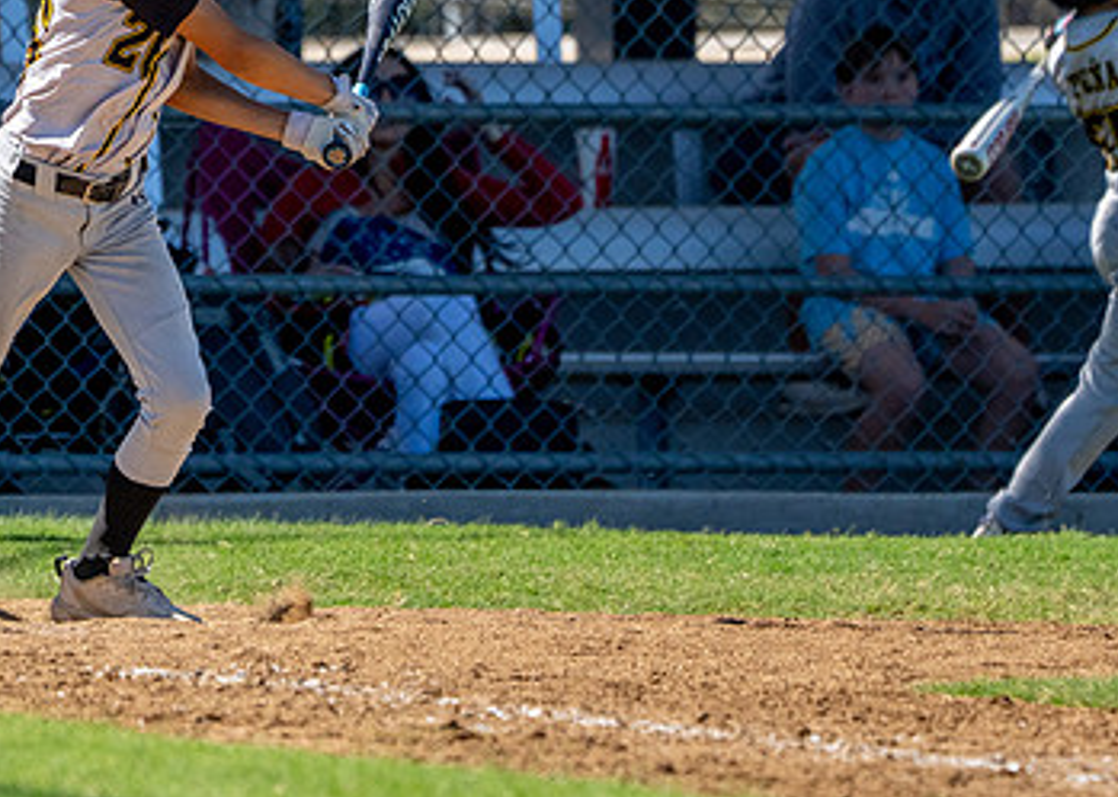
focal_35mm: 665
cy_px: 133
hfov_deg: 3.0
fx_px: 21107
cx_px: 117
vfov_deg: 2.2
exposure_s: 1/4000
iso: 800
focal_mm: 268
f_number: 5.6
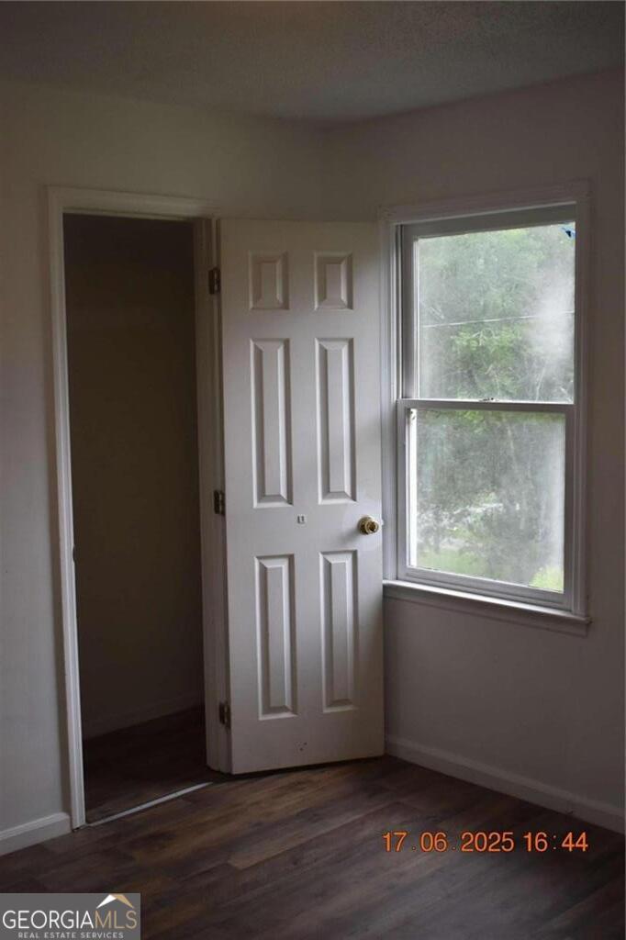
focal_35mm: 42
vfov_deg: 46.4
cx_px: 313
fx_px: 1096
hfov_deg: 31.9
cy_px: 470
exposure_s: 1/125
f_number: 4.2
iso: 800
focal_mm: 28
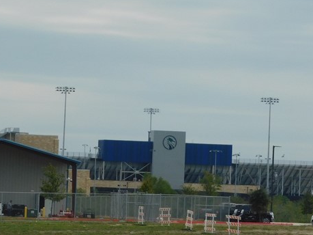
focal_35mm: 299
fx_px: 2703
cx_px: 241
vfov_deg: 5.0
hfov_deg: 6.6
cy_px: 161
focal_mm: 23.7
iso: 125
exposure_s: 1/800
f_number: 5
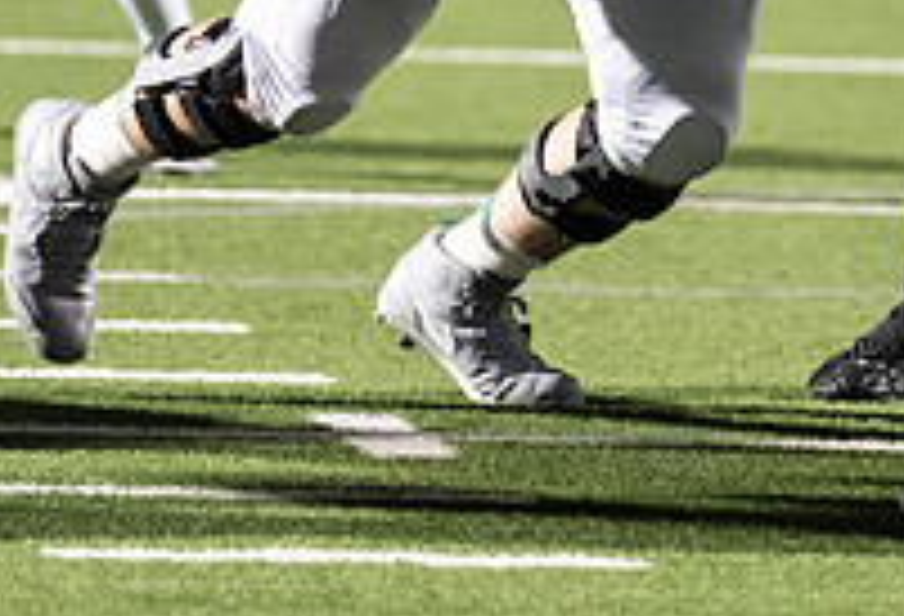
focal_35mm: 576
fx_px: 14563
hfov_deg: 3.6
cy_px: -402
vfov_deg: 2.4
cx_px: 676
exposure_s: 1/1250
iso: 5000
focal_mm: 158
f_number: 2.8
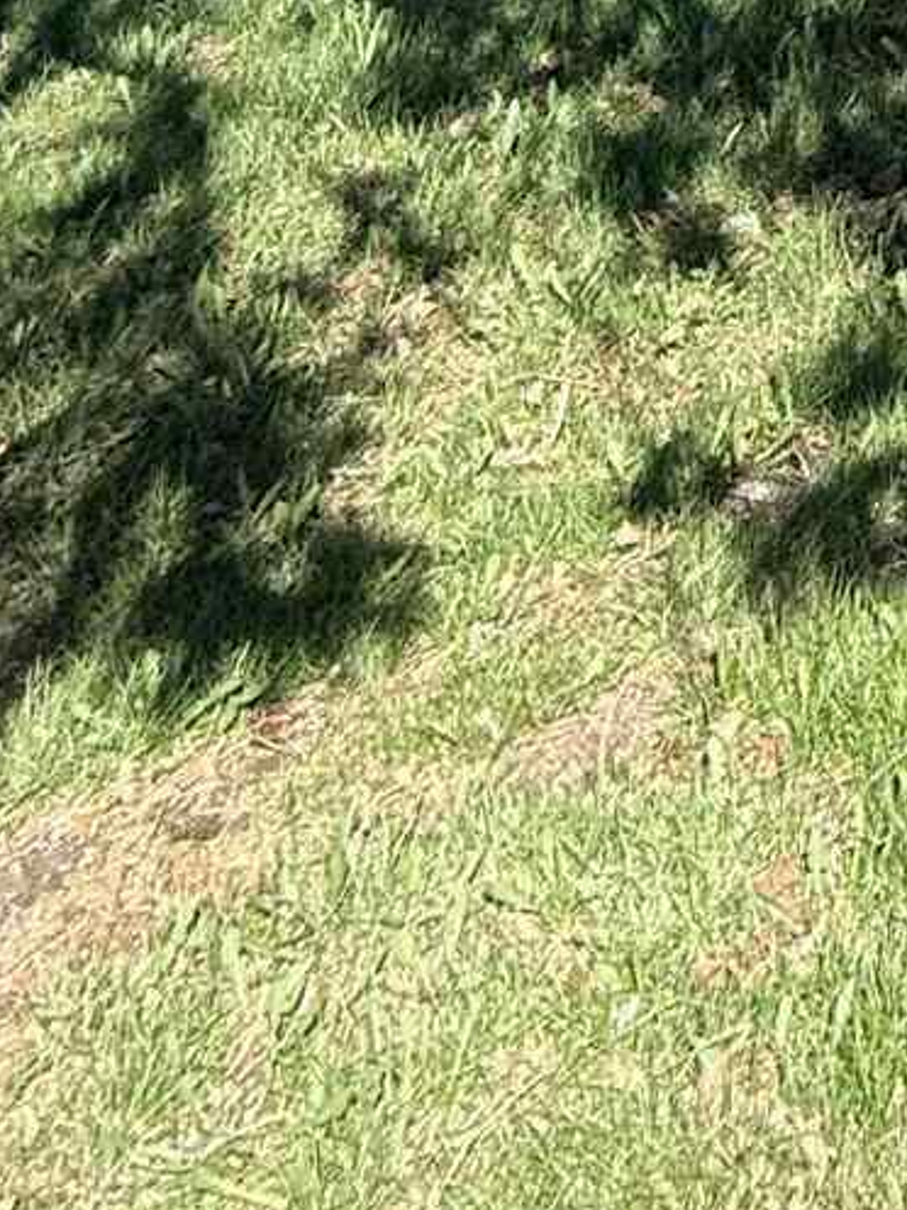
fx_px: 2271
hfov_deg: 17.6
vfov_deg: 19.0
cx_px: 1690
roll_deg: -0.8
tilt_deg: +7.1
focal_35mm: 65
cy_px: -1176
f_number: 2.2
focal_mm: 2.22
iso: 50
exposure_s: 1/789
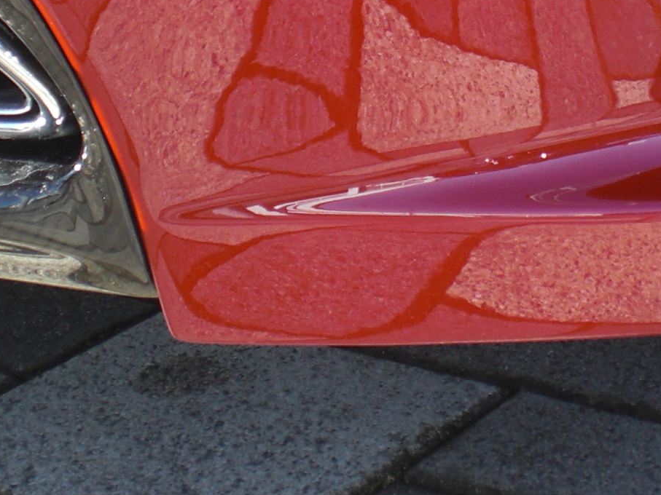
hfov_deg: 16.7
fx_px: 2253
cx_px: 411
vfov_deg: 12.2
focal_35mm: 118
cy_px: -127
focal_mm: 6.3
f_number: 3.1
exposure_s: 1/125
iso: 64
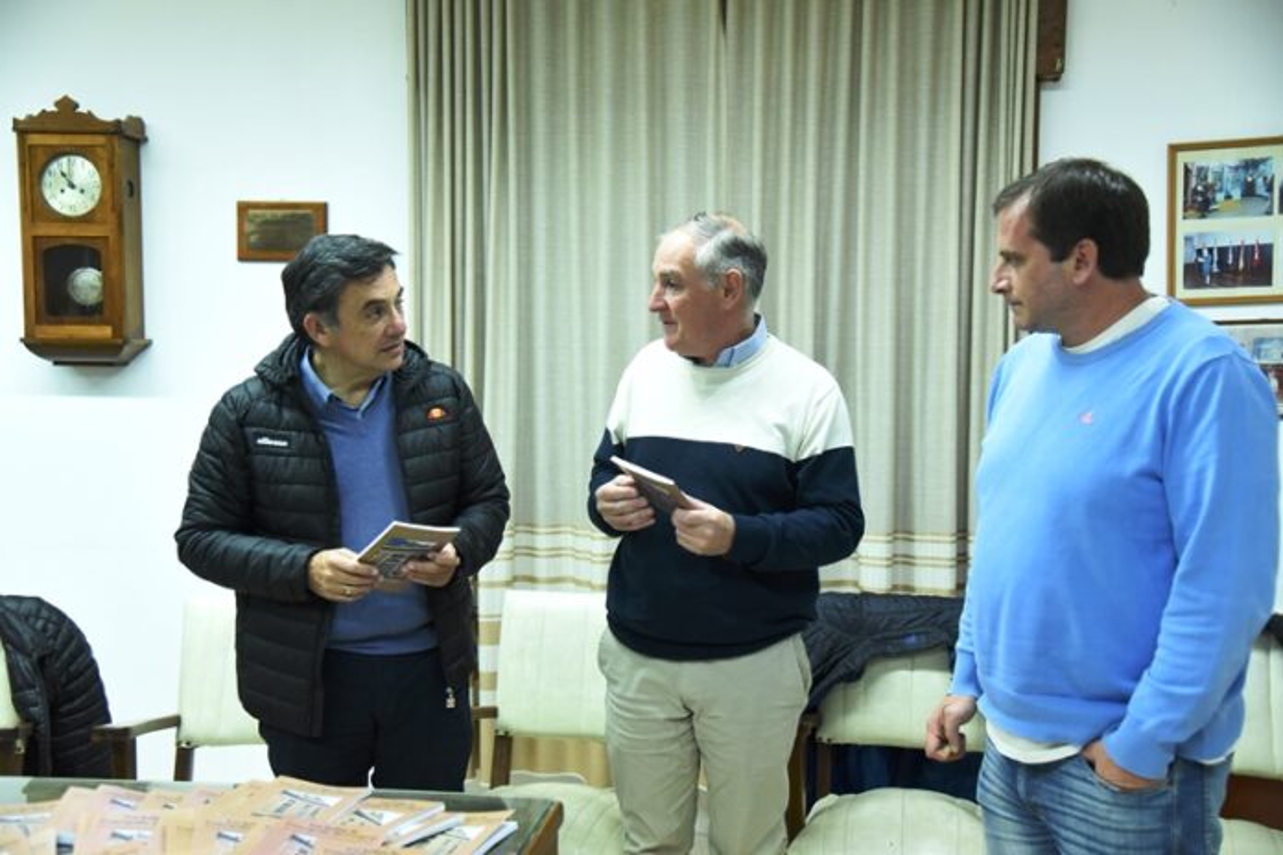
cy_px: 428
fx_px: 1425
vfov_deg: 33.4
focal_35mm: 40
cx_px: 642
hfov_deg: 48.5
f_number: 4
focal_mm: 40
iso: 6400
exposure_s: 1/125
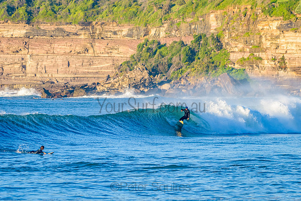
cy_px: 122
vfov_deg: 5.7
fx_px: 2034
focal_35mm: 243
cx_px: 183
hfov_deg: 8.5
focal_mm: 200
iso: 400
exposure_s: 1/2000
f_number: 5.6
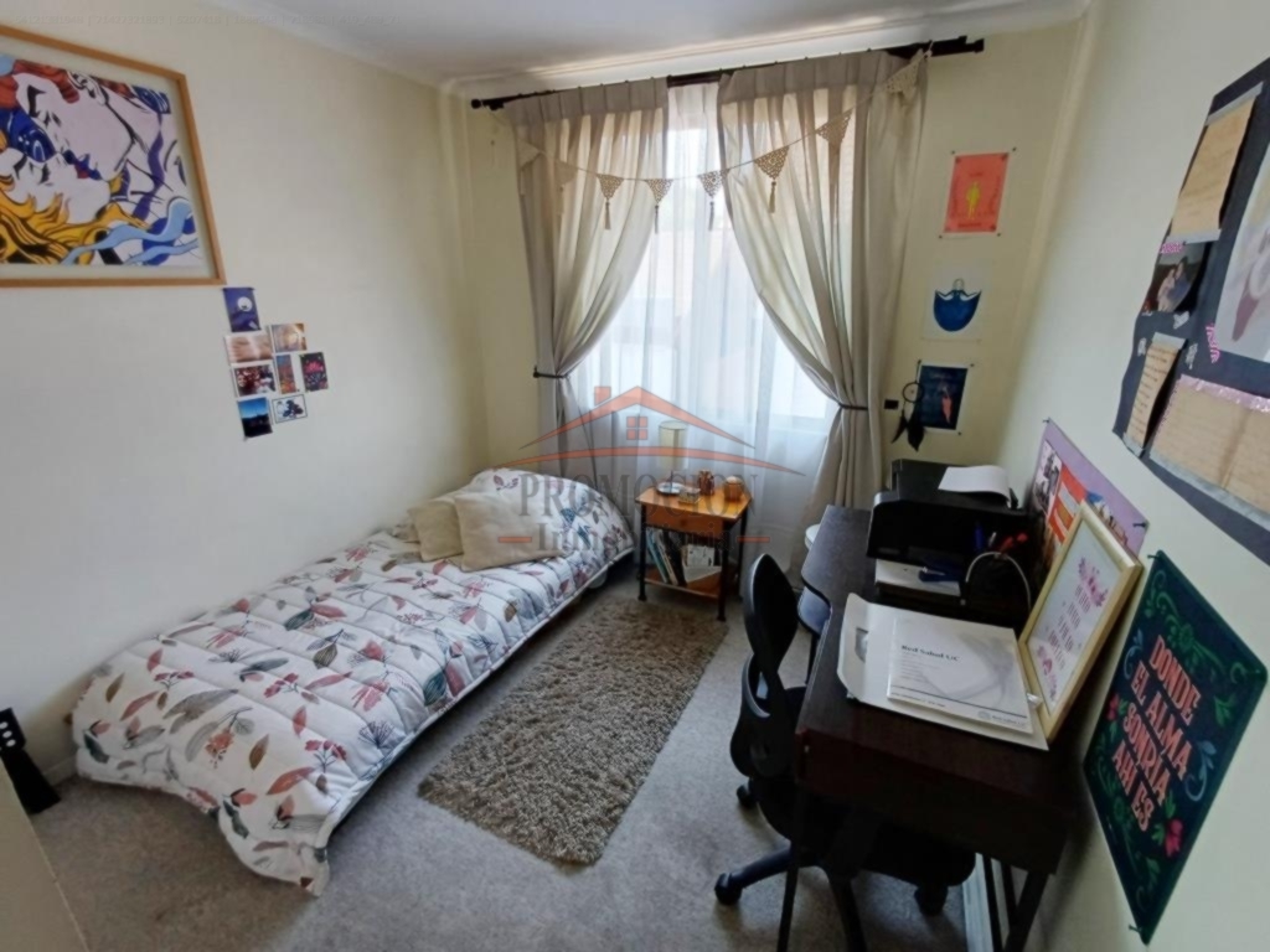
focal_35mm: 16
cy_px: 476
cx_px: 635
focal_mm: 1.64
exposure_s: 1/50
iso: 64
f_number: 2.2
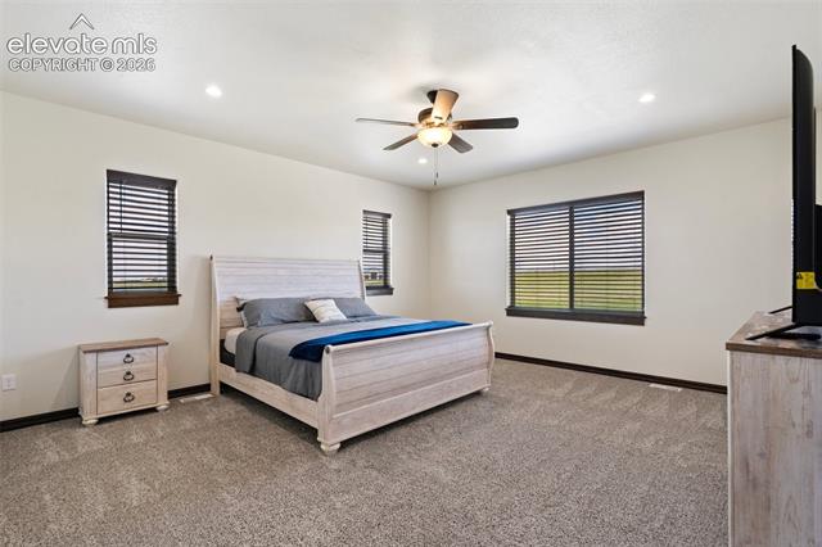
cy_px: 274
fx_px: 388
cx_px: 411
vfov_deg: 70.4
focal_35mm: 17
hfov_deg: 93.3
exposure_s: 1/3
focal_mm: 17
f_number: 9
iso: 200
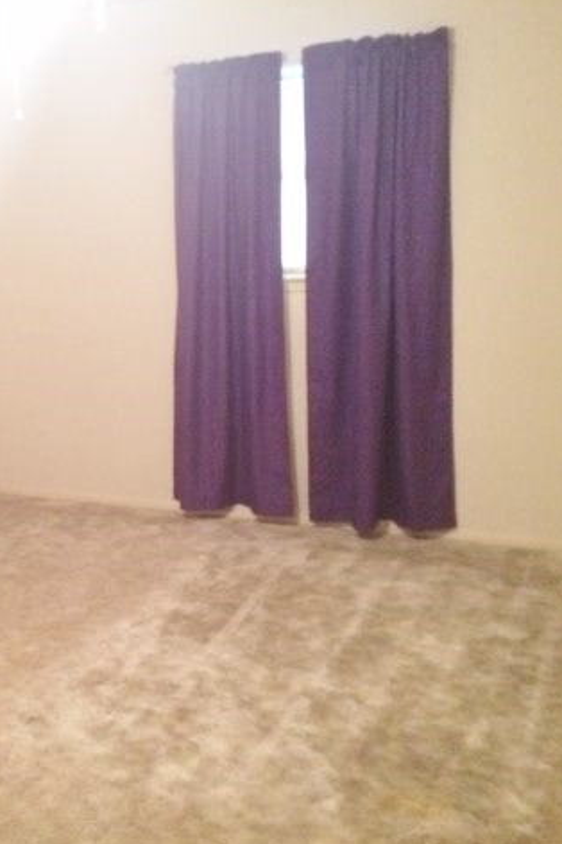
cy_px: 423
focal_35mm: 41
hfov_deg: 31.3
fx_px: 960
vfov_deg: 47.4
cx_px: 68
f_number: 2.2
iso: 250
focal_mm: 4.15
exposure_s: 1/17
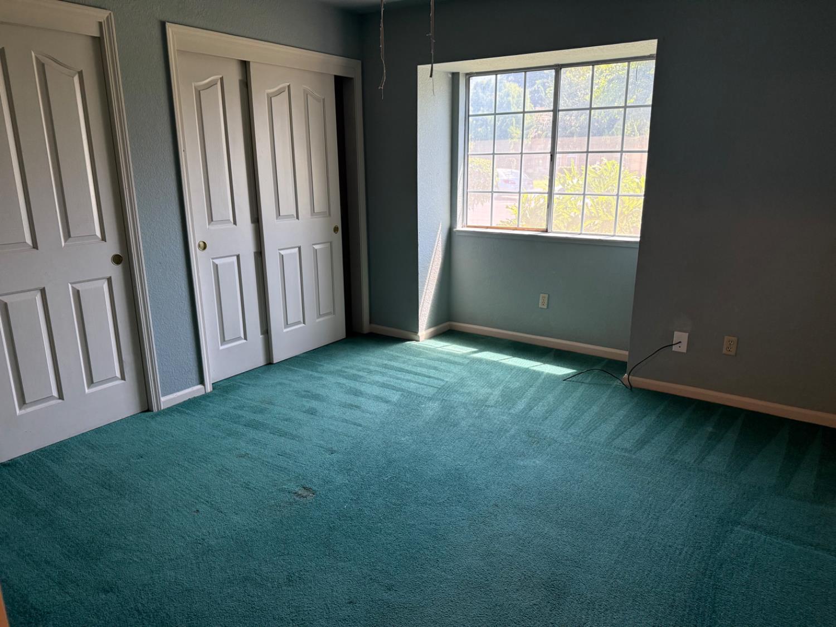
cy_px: 314
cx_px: 418
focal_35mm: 24
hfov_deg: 71.6
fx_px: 580
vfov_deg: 56.8
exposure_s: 1/60
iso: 250
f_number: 1.78
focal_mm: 6.76
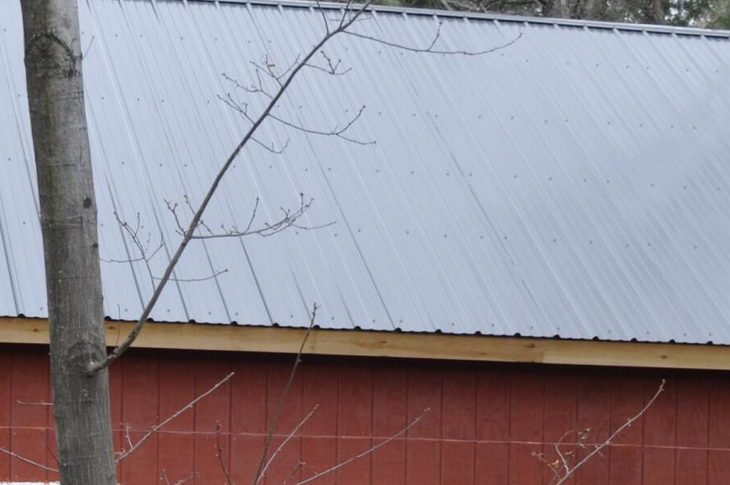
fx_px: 2431
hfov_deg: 17.1
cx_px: 312
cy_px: 592
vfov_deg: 11.2
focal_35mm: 120
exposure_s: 1/80
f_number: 4.5
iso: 400
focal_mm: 24
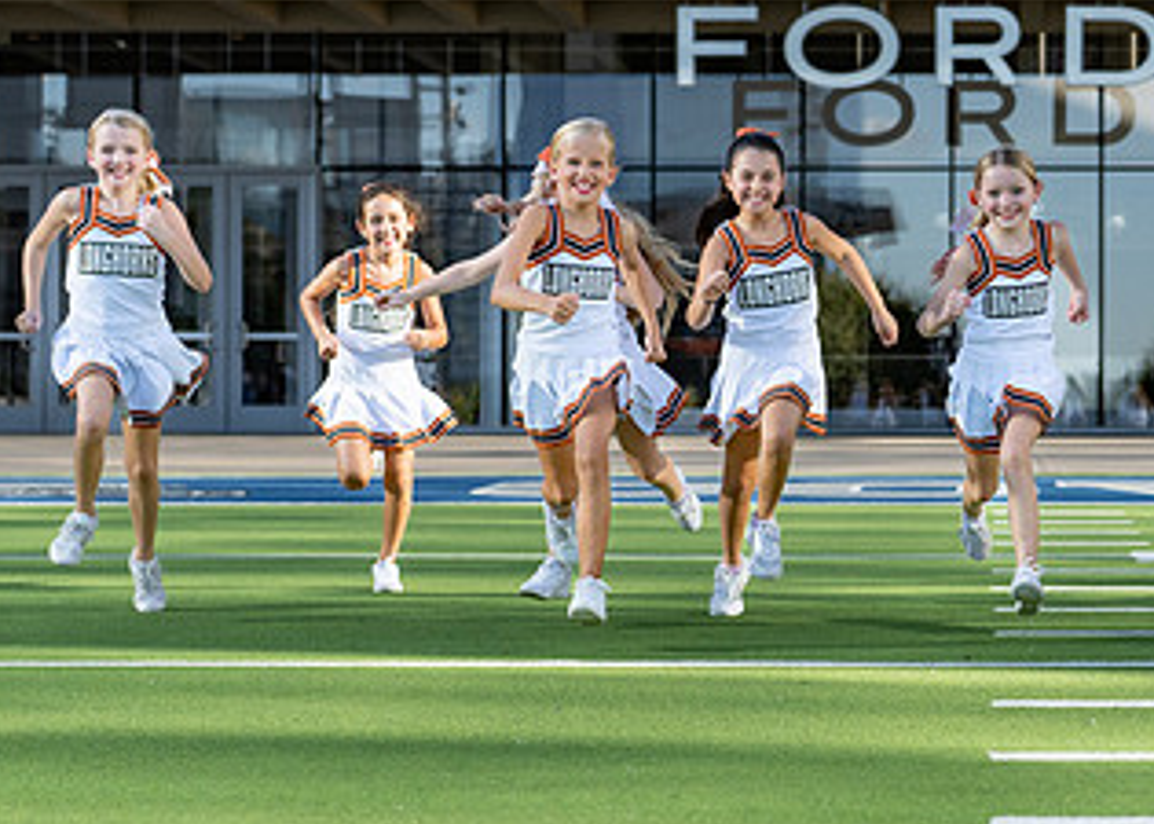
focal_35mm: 107
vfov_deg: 13.4
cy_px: 423
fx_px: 3507
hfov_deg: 18.5
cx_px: 977
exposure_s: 1/1250
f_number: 2.8
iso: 160
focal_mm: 50
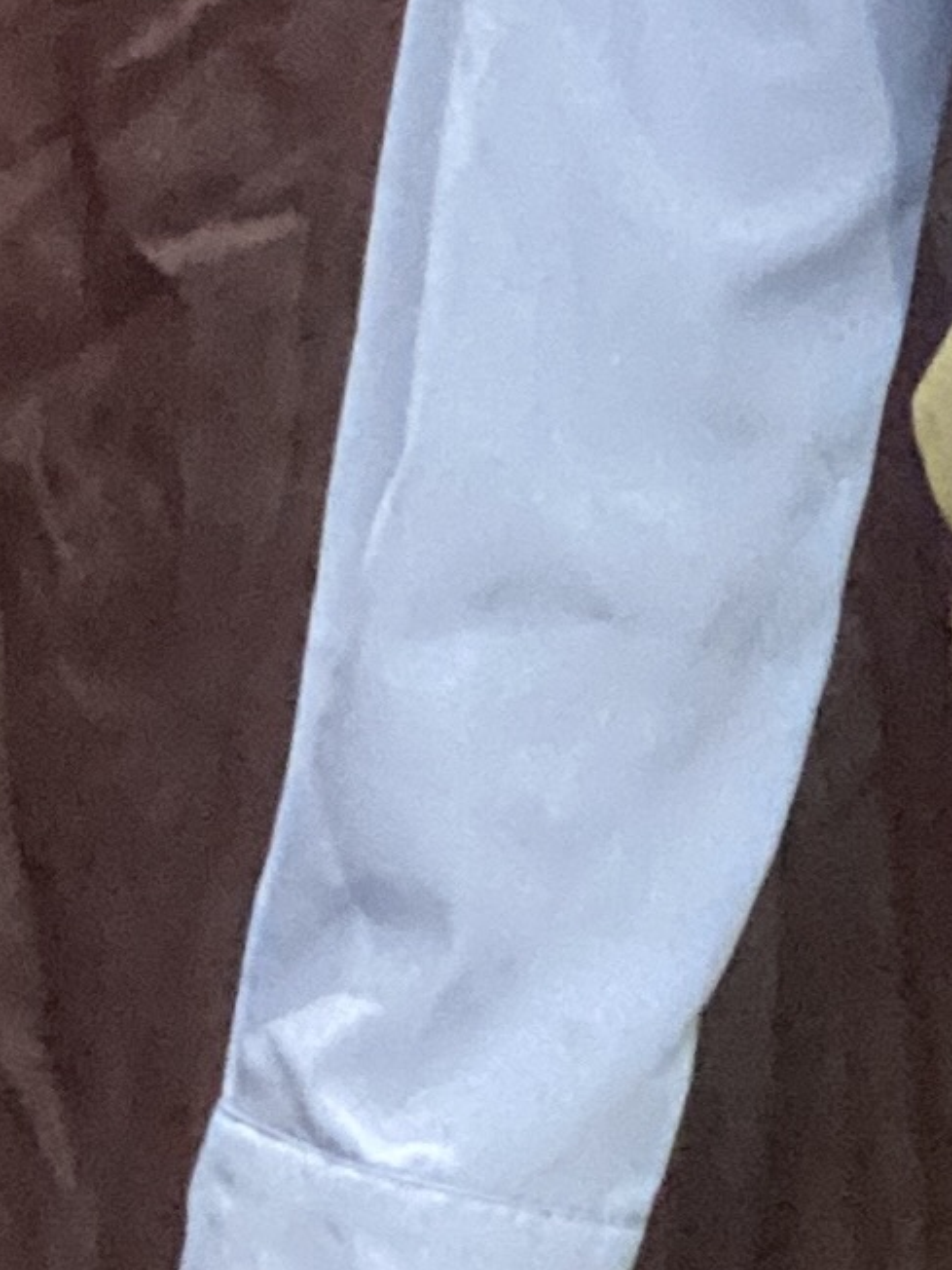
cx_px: 1618
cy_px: -1019
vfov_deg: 12.7
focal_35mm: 142
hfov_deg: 10.0
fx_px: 5207
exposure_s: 1/30
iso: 640
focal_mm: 2.71
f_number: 2.2
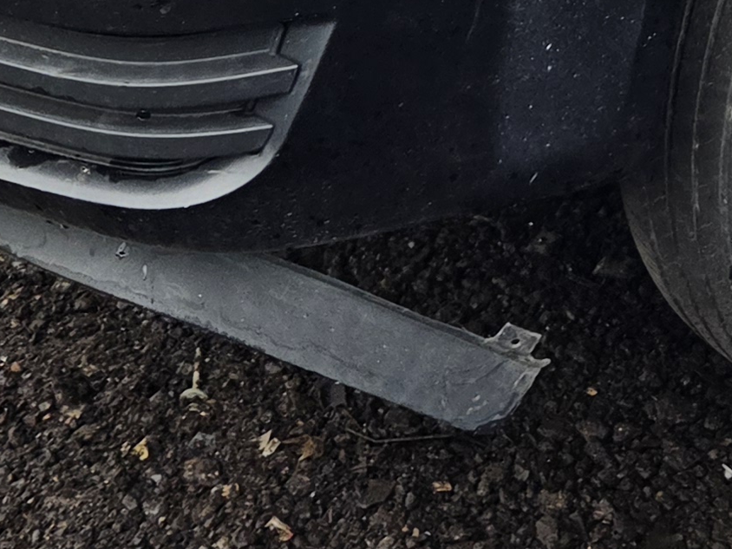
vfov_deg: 12.1
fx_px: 2305
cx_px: 849
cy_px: -541
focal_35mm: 109
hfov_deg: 17.3
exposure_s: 1/654
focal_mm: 5.4
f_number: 1.8
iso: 80
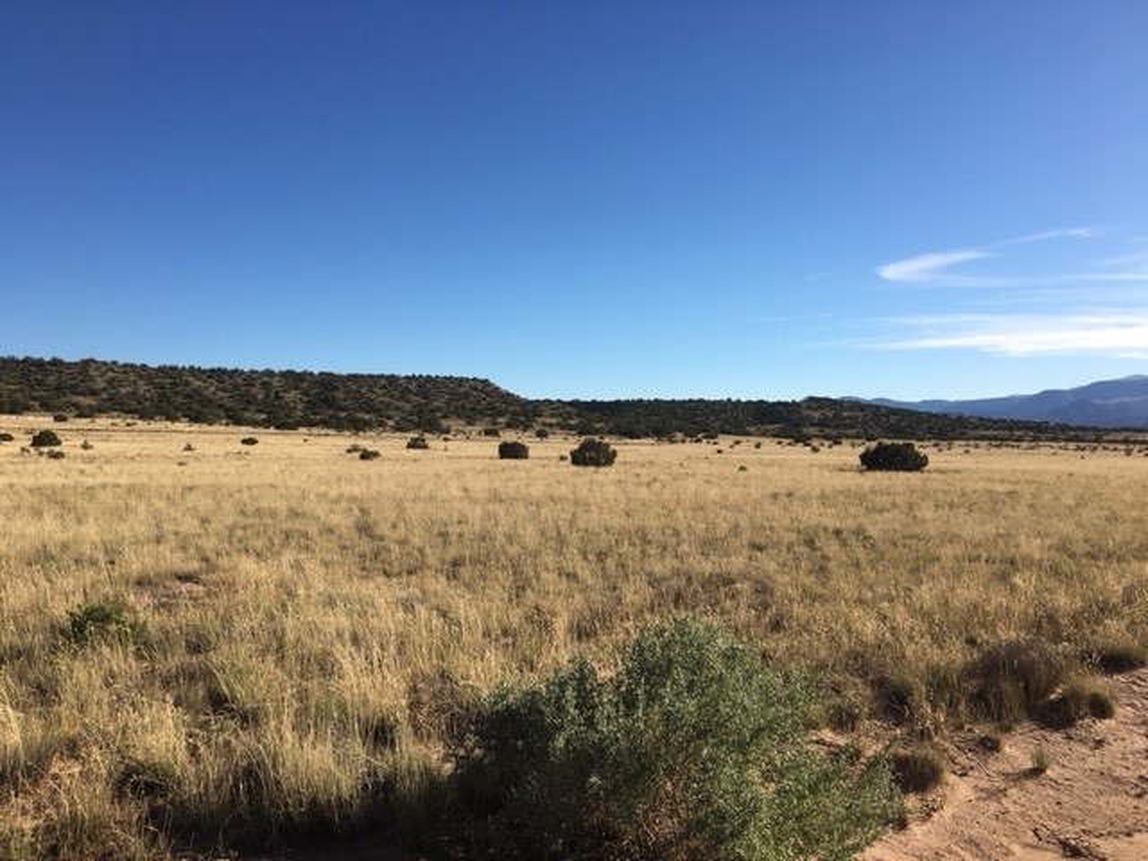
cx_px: 574
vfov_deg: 48.2
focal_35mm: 29
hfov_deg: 61.7
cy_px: 430
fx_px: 962
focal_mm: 4.15
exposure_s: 1/1789
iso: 25
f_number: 2.2
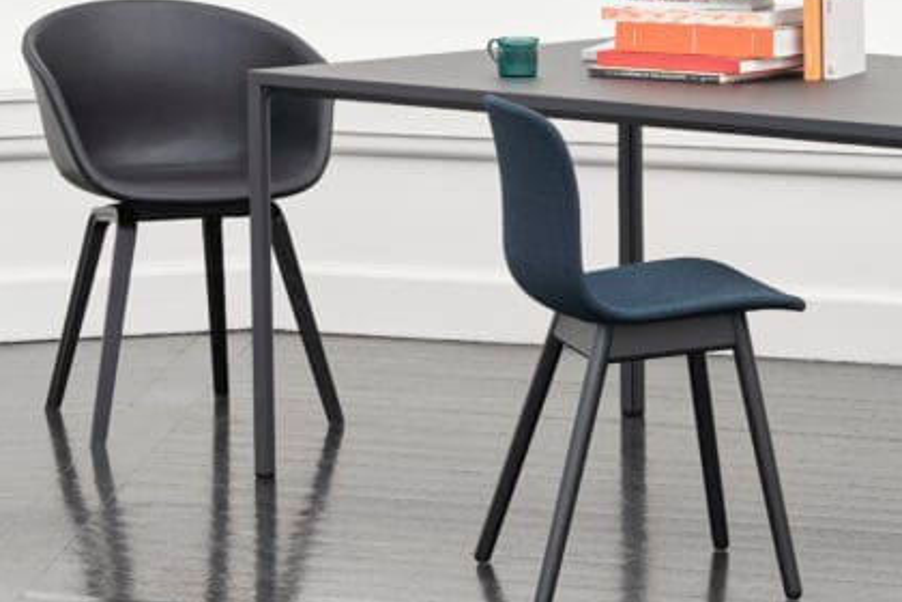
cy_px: 31
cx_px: 1009
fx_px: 5186
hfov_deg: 9.8
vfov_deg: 6.6
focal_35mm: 207
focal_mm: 85
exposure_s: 1/160
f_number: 9
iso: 400
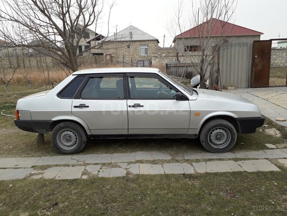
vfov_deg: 51.4
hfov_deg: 65.3
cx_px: 144
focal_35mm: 27
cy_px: 108
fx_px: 224
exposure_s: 1/460
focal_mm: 3.6
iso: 40
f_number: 1.9
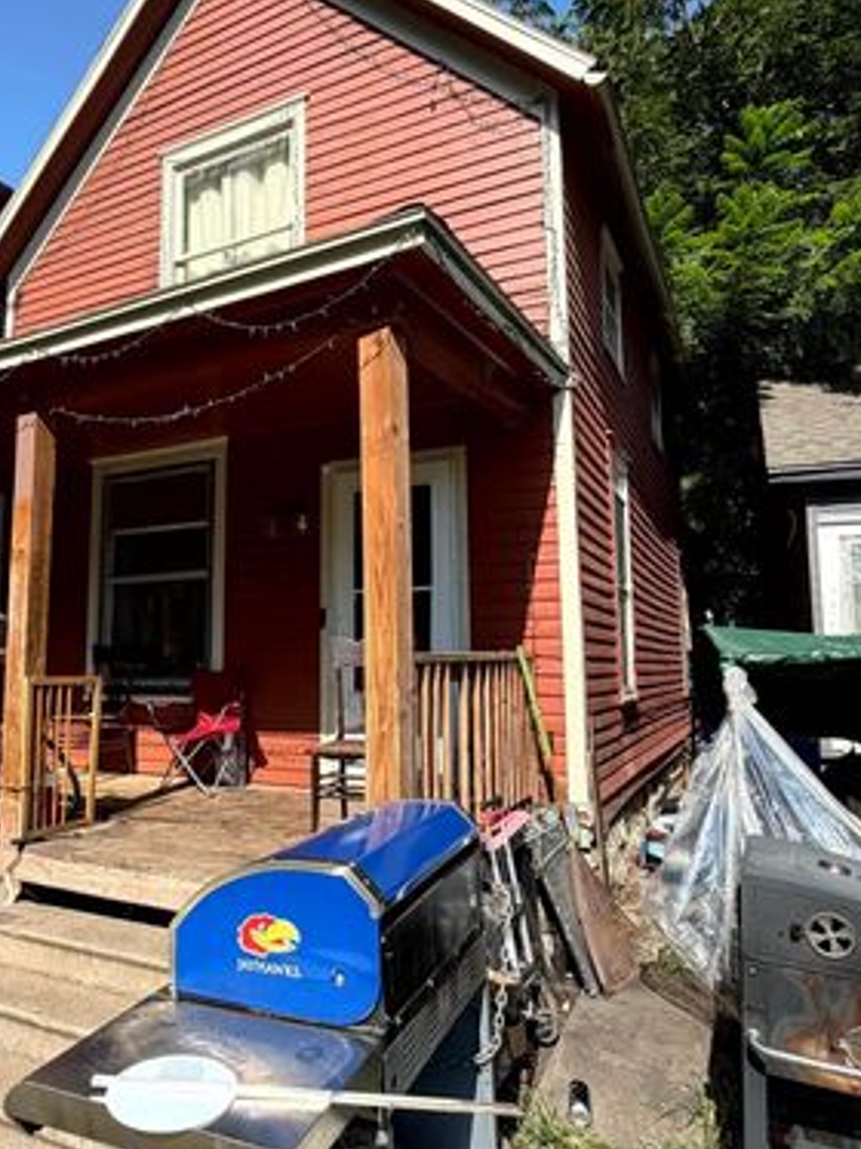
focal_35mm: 25
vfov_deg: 69.4
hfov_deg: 53.6
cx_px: 277
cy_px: 576
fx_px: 830
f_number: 2.2
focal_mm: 2.22
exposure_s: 1/770
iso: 40
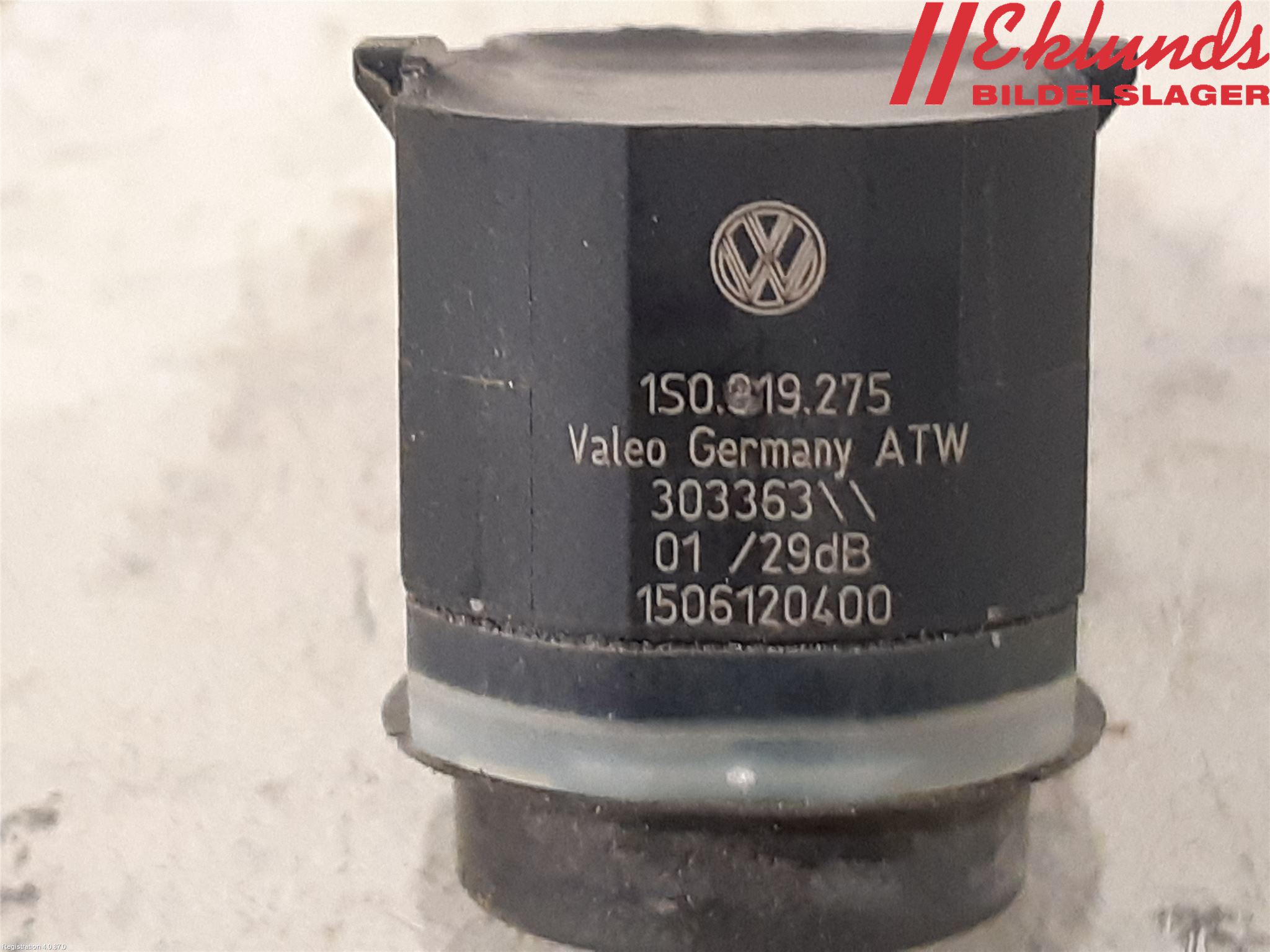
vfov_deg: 53.1
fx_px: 954
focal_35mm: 26
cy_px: 476
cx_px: 635
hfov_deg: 67.3
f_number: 1.7
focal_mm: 3.93
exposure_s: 1/25
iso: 250
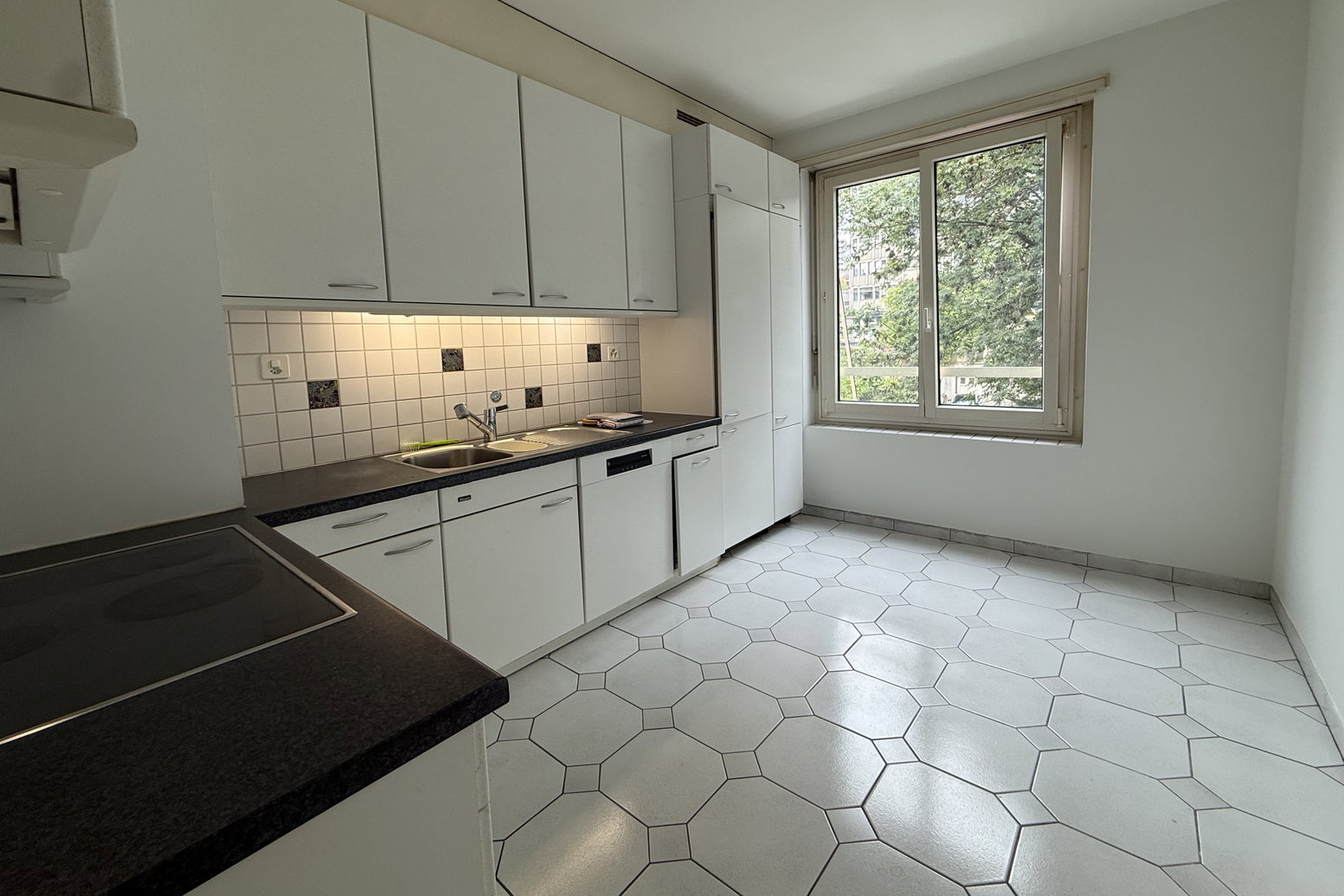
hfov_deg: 100.4
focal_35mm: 15
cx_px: 666
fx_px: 560
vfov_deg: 77.0
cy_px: 398
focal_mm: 2.22
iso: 64
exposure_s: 1/100
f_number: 2.2
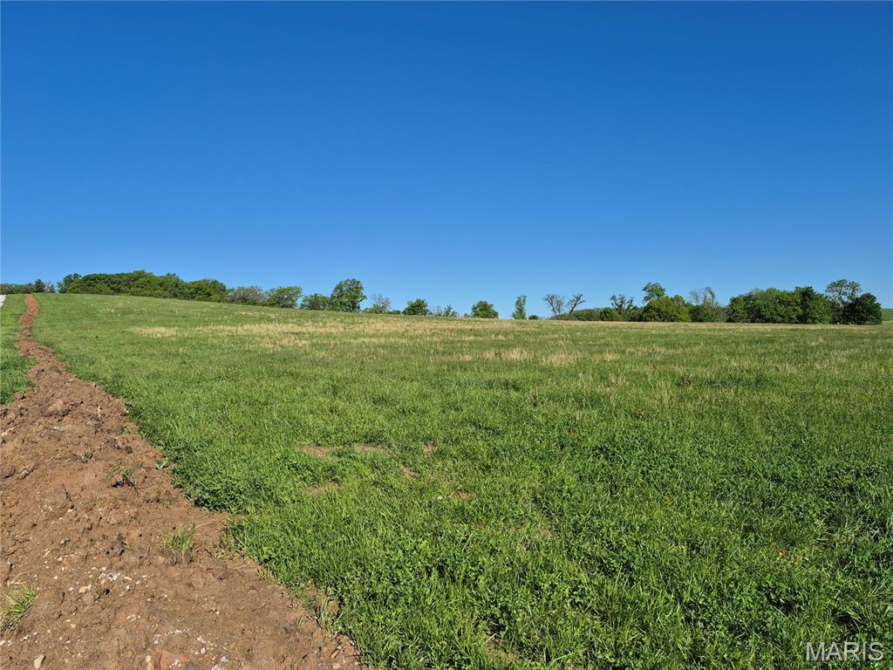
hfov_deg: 73.9
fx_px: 593
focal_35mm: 23
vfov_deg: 58.9
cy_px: 335
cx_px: 446
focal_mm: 5.4
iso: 25
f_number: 1.8
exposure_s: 1/2608
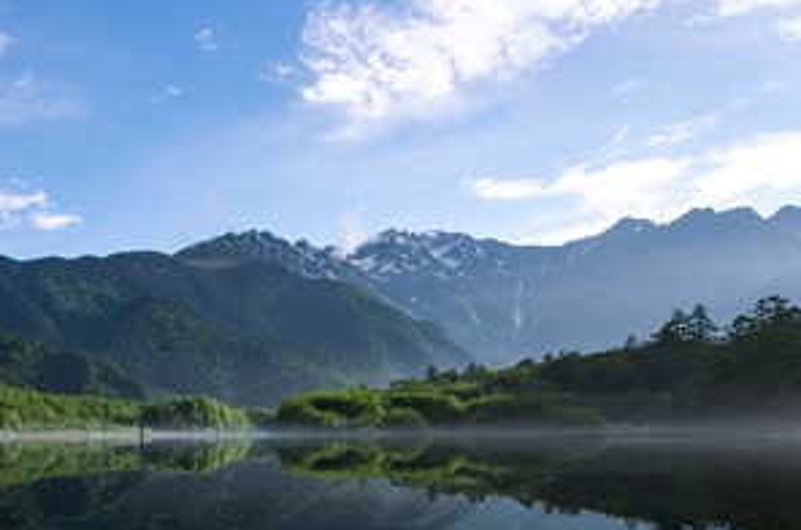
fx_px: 755
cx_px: 149
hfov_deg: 52.0
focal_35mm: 34
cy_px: 423
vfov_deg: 37.4
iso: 400
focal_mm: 10
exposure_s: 1/80
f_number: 16
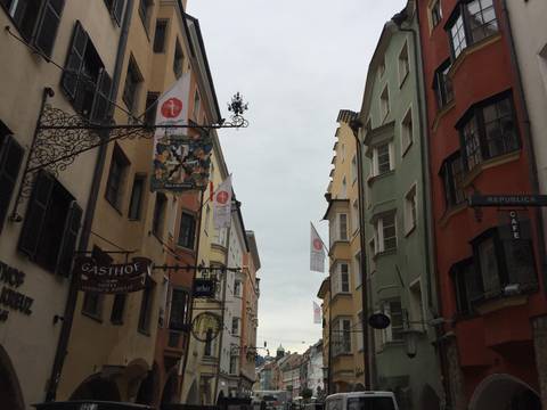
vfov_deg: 48.2
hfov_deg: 61.7
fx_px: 458
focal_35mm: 29
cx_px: 274
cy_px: 205
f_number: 2.2
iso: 32
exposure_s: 1/1236
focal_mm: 4.15
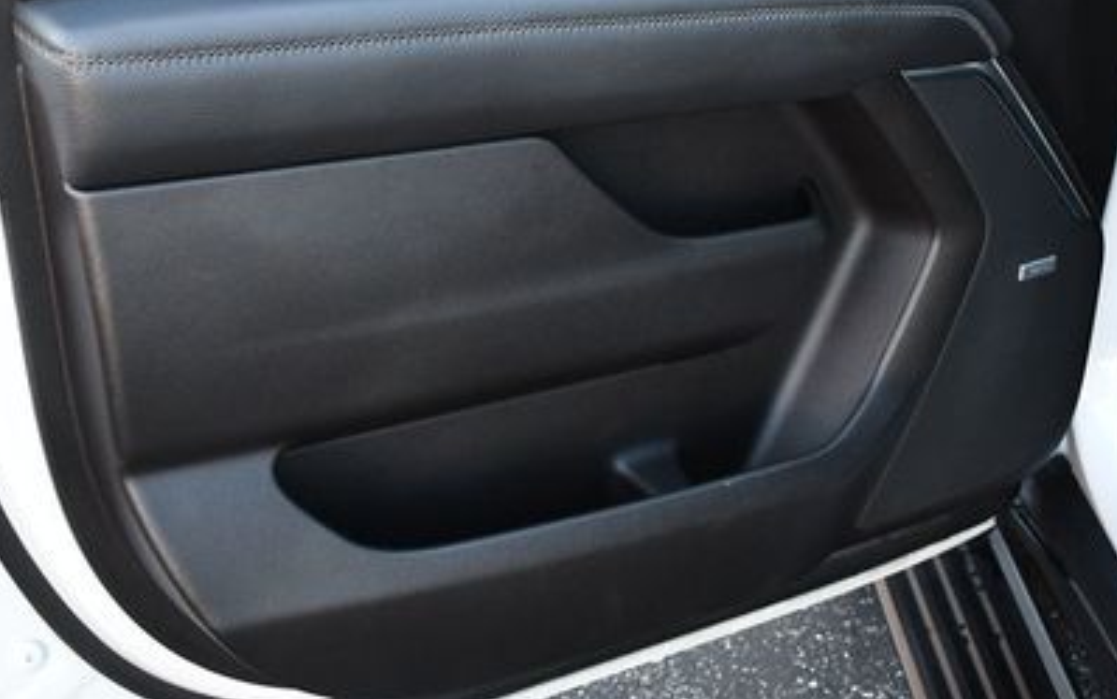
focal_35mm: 59
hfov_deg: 34.5
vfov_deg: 21.7
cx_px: 528
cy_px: 140
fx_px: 1797
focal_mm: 18
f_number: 3.5
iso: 720
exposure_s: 1/250
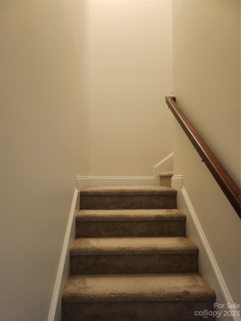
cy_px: 160
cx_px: 120
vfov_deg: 71.6
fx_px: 223
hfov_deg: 56.8
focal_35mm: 24
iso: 1000
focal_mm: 5
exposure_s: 1/120
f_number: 1.8
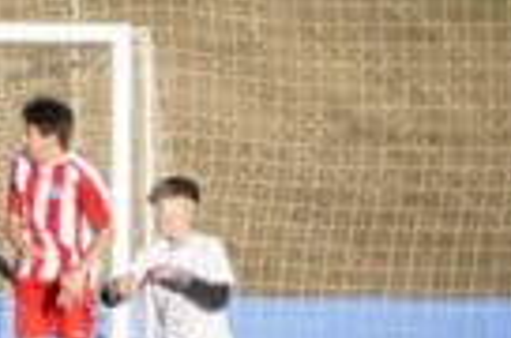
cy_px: 229
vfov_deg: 1.3
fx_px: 15025
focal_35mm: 1061
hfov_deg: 1.9
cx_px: -530
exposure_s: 1/3200
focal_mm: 240
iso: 1250
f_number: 6.3
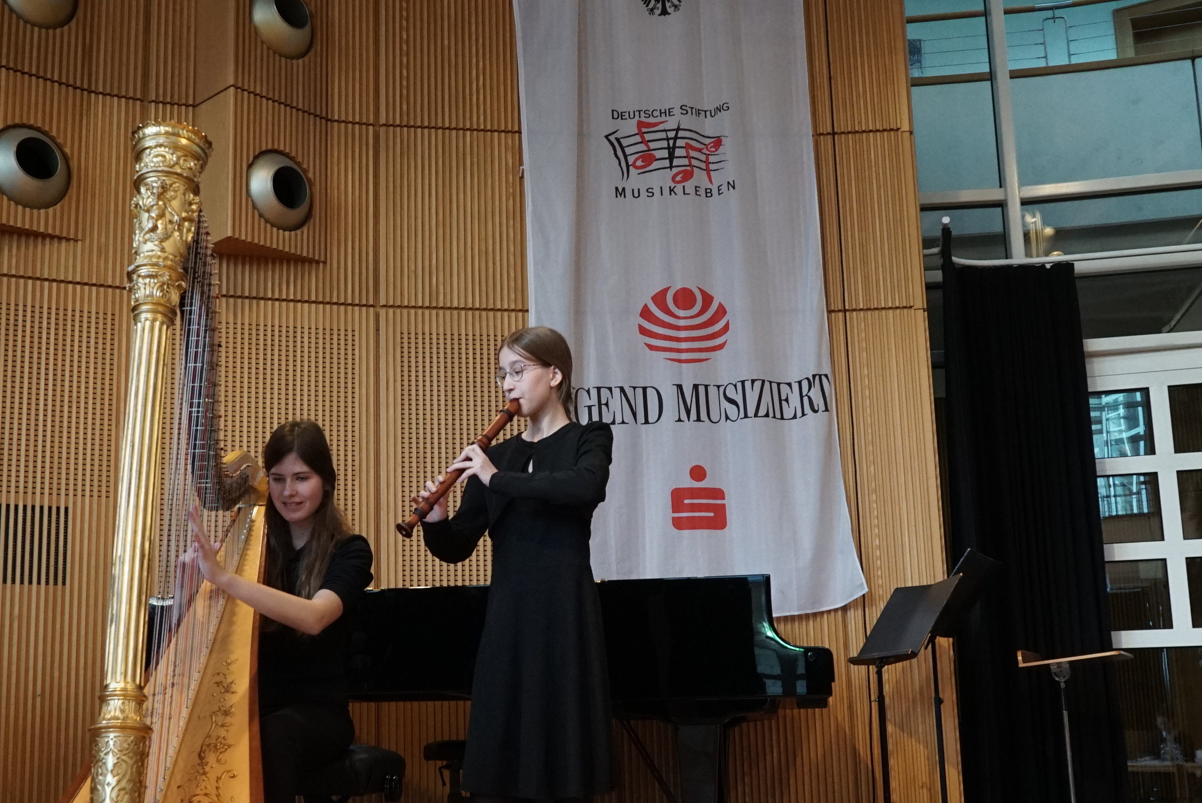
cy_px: 479
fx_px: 1403
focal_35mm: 42
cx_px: 500
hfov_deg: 46.2
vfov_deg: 31.8
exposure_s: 1/100
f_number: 5.6
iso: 5000
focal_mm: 29
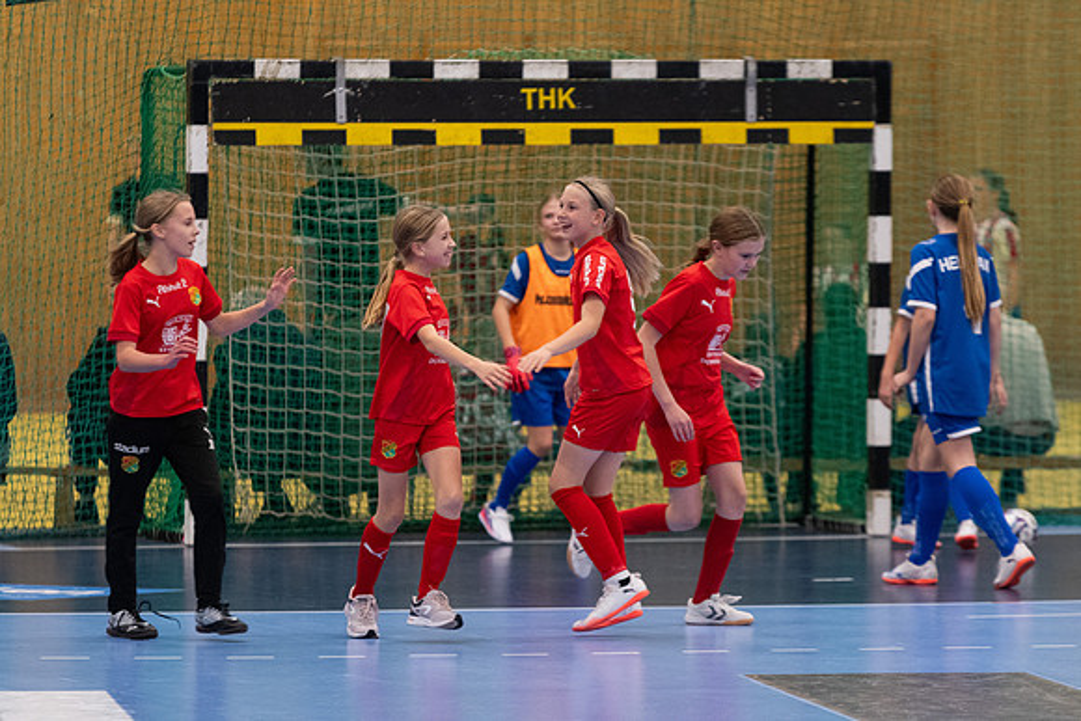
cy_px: 360
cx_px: 540
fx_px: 9010
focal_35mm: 300
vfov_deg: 4.6
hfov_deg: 6.9
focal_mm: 200
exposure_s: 1/500
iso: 4500
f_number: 3.2
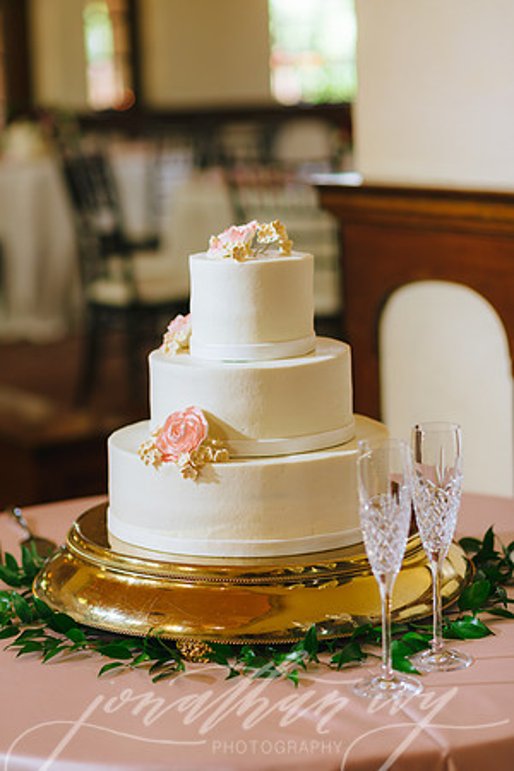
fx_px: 1820
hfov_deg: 16.1
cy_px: 386
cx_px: 257
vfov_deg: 23.9
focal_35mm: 85
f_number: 2.2
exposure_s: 1/160
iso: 125
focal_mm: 85
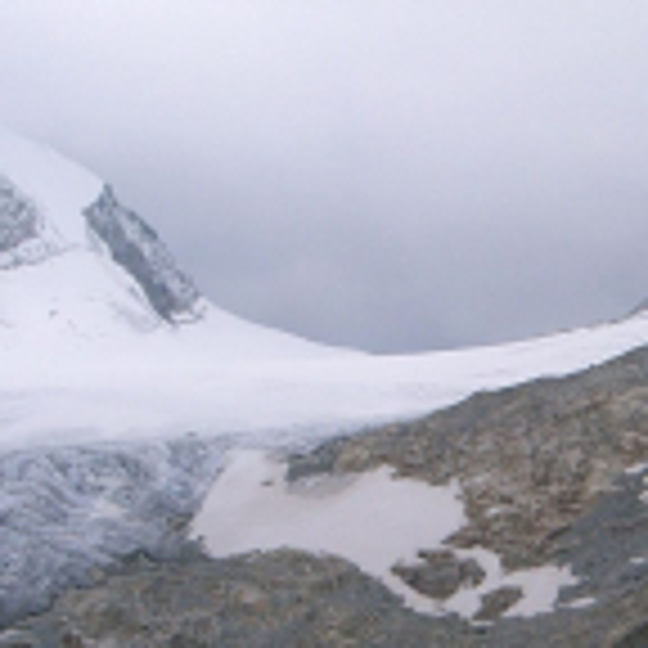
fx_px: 2160
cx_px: 578
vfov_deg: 16.9
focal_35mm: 102
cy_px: 522
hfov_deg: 16.8
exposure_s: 1/500
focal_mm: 8
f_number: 4.8
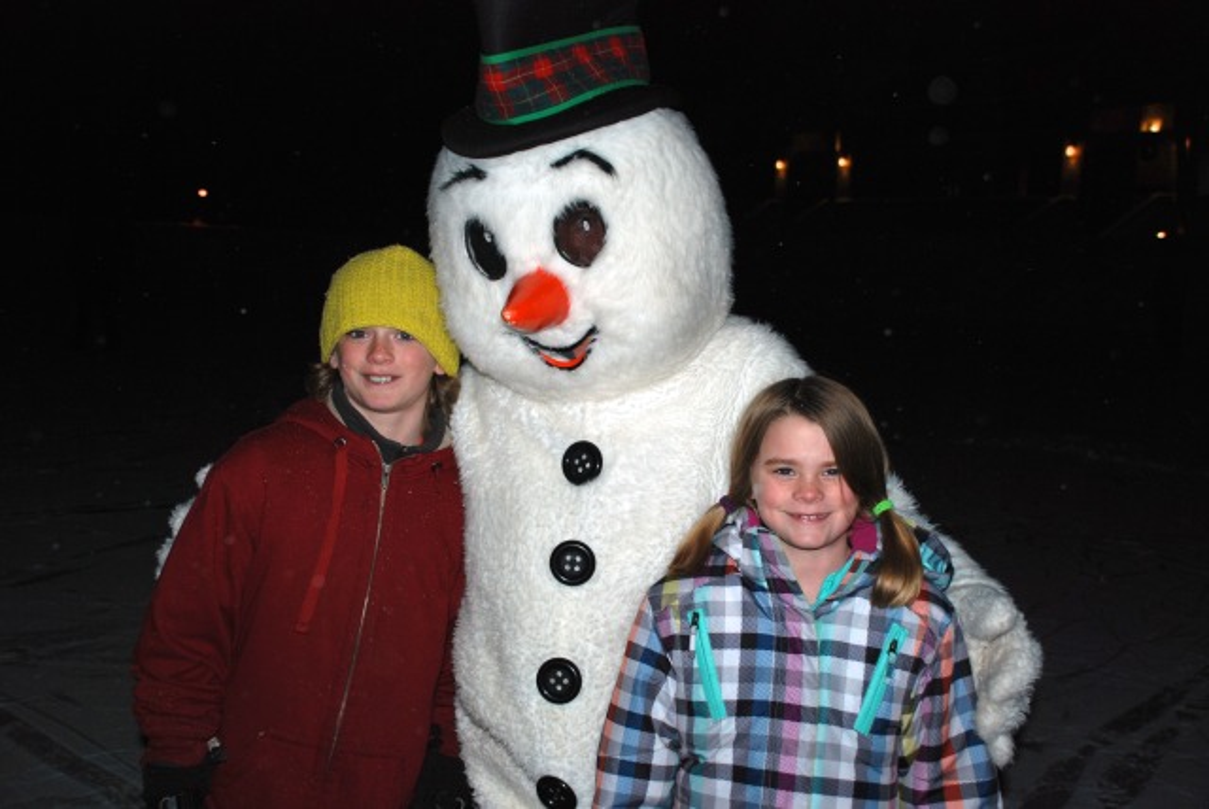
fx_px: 1412
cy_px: 404
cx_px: 604
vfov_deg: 32.0
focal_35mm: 42
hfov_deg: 46.4
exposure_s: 1/60
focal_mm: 28
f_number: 4
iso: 200
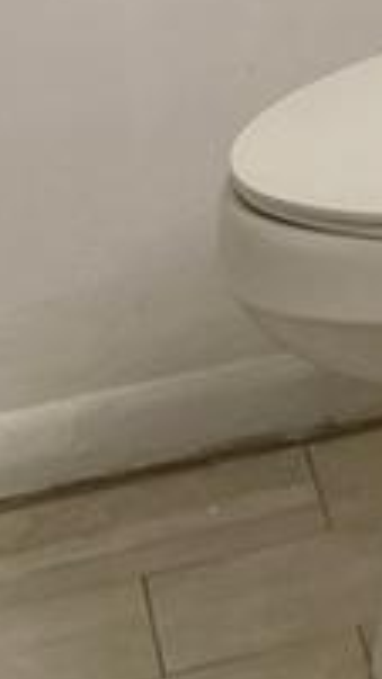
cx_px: 1078
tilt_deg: -9.9
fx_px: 2936
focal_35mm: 163
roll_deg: +0.5
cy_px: -807
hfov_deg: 6.8
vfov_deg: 11.5
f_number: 1.6
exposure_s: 1/120
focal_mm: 5.1
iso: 64
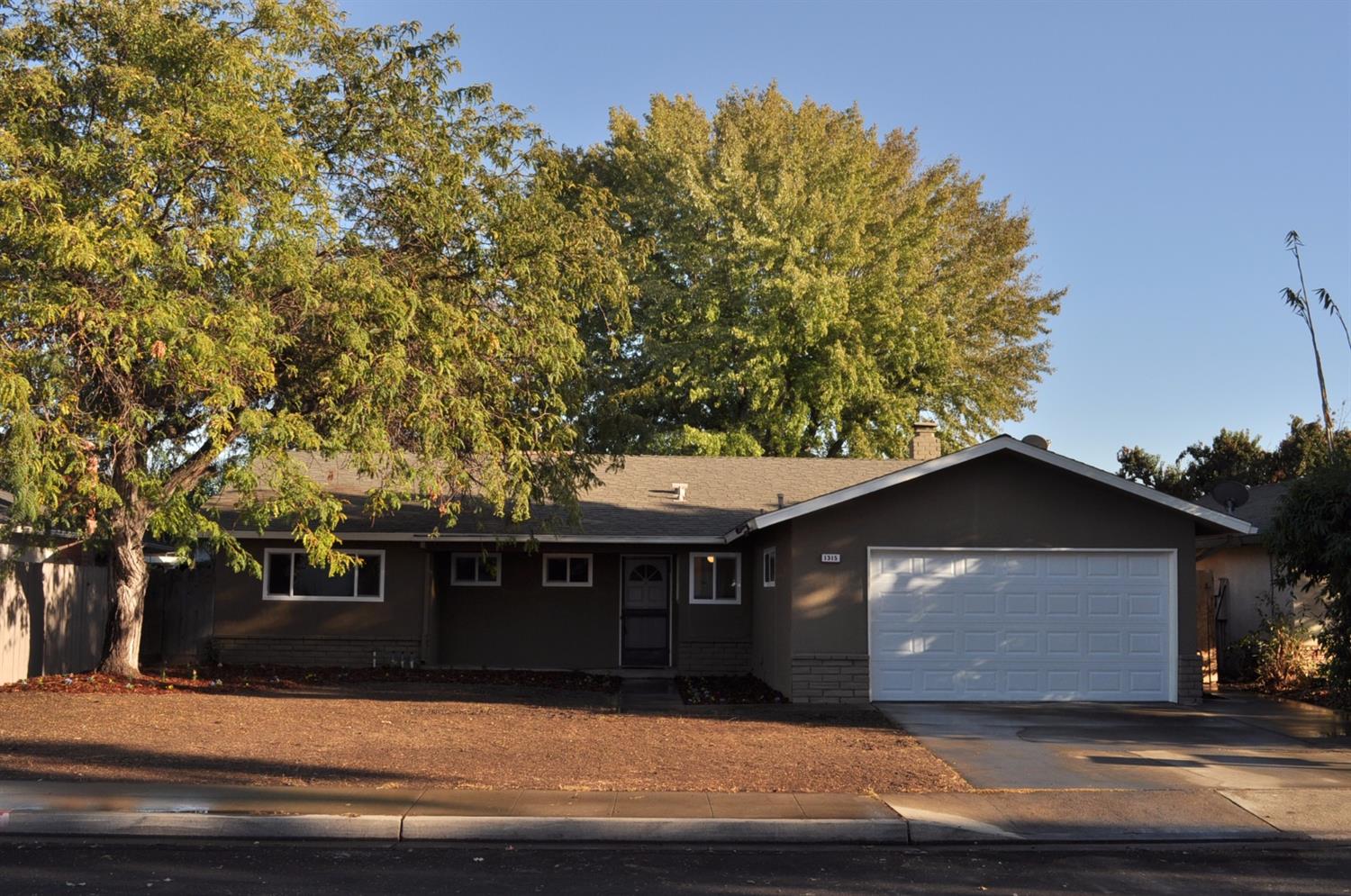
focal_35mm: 36
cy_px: 448
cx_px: 676
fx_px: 1349
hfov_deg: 53.2
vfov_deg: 36.8
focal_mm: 24
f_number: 11
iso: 200
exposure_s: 1/200
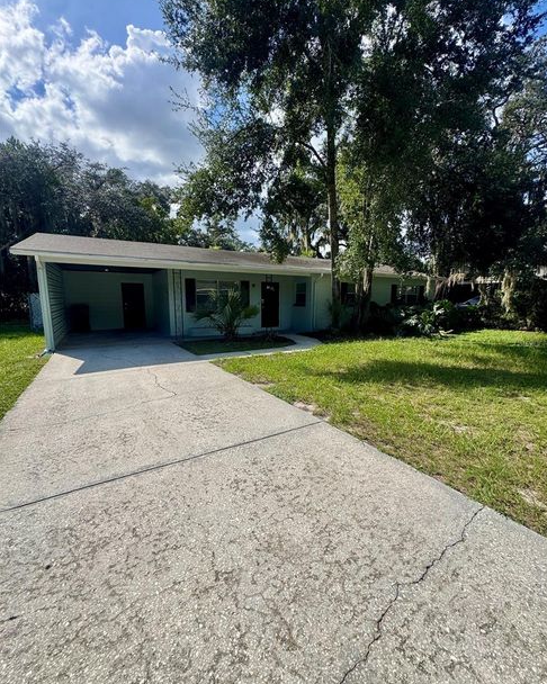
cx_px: 280
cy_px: 343
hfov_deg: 84.0
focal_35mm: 15
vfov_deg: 96.8
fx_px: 304
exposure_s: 1/1880
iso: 50
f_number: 2.2
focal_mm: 2.22
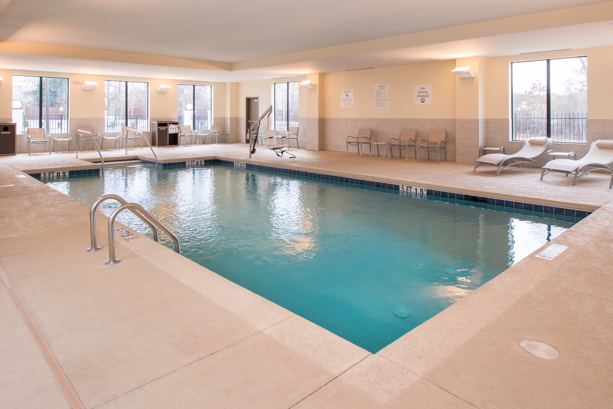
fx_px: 409
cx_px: 306
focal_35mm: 24
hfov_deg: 73.7
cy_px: 204
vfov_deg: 53.2
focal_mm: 24
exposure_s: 1/40
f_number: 11
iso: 640
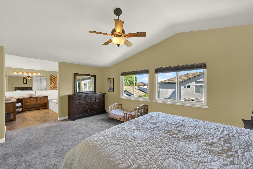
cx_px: 126
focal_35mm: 14
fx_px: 98
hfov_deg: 104.2
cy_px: 84
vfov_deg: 81.3
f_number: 14
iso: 100
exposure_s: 1/6
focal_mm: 14
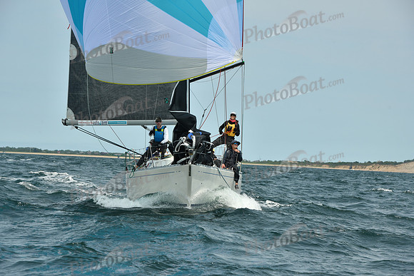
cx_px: 207
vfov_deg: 9.8
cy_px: 138
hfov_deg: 14.7
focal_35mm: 140
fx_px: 1610
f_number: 9
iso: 320
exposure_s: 1/1250
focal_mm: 140
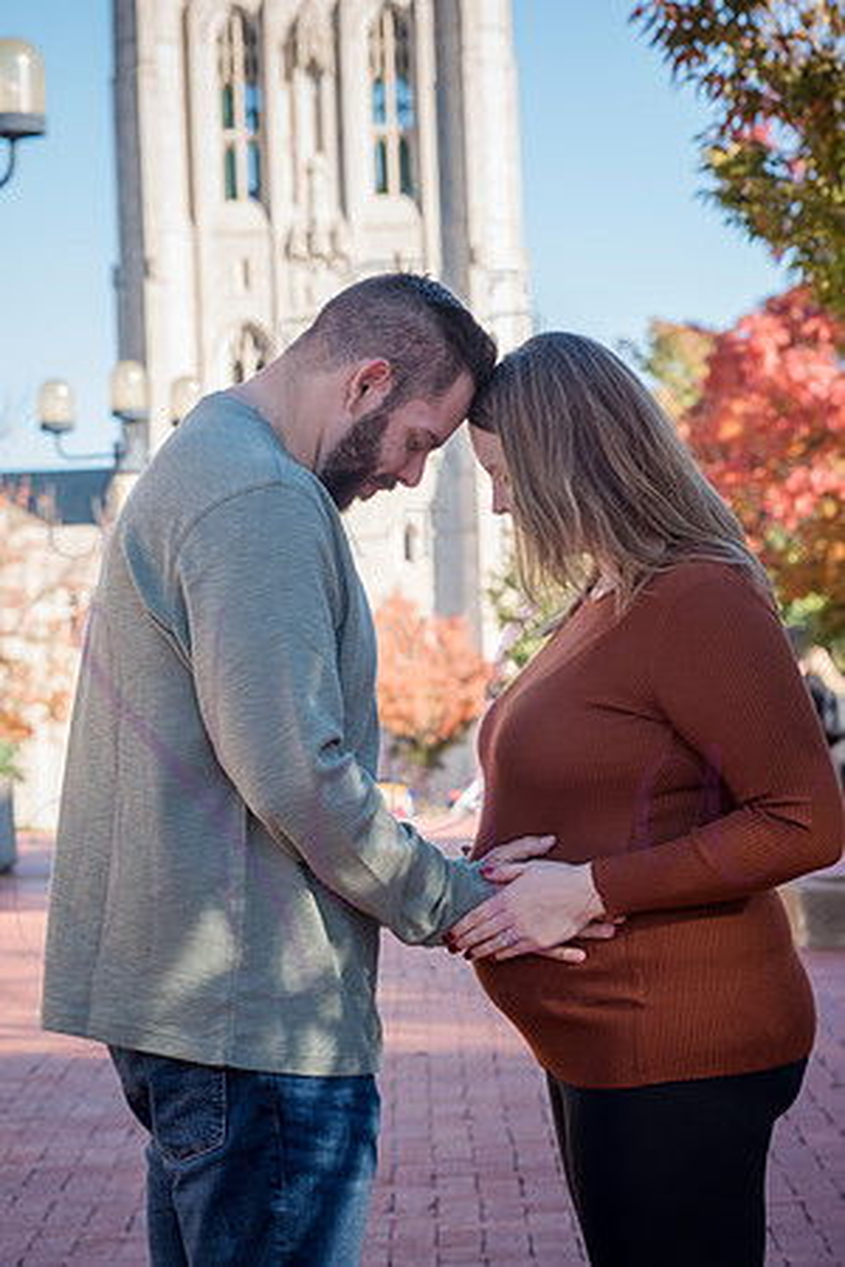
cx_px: 422
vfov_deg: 19.5
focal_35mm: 105
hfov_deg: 13.0
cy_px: 634
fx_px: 3697
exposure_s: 1/500
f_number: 9
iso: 800
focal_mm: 105
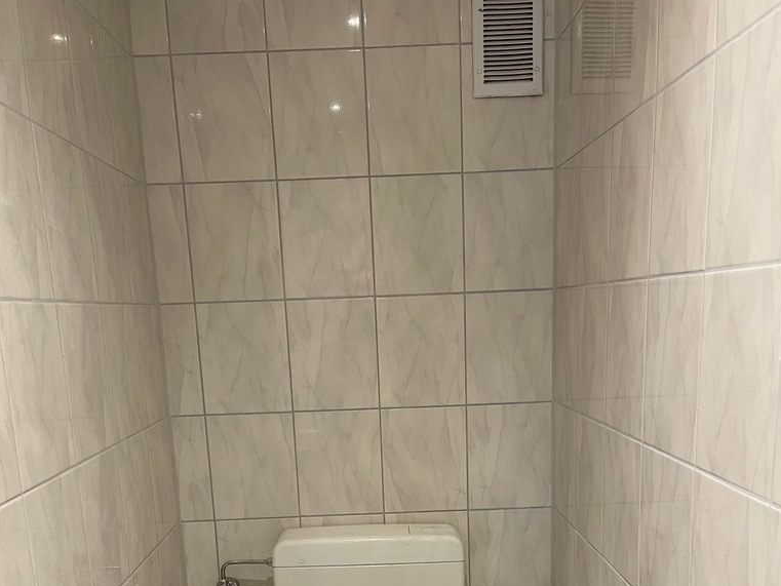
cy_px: 484
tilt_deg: -12.4
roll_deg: +2.3
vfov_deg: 38.9
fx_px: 790
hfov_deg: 52.6
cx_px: 393
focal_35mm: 35
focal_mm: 5.1
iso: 100
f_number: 1.6
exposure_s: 1/50
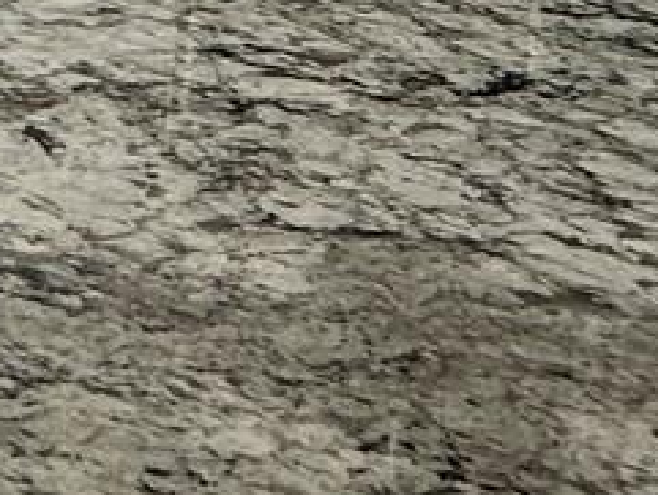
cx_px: -590
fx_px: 1769
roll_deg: -2.2
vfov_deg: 13.4
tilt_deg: -3.8
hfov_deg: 16.8
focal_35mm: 93
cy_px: -536
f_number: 2.2
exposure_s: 1/120
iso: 160
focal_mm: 2.22
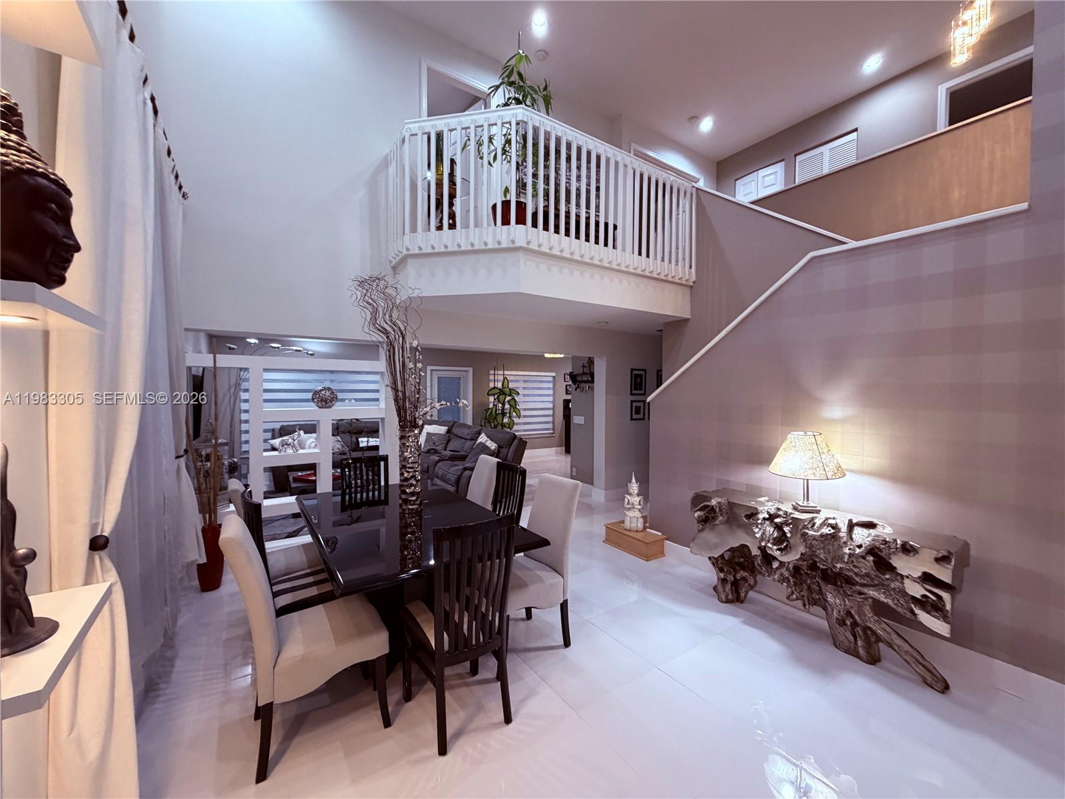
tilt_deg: +0.4
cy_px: 400
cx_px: 532
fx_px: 431
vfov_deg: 85.7
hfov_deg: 102.1
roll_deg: +0.6
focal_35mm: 14
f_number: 2.2
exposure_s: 1/60
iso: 320
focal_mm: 2.22
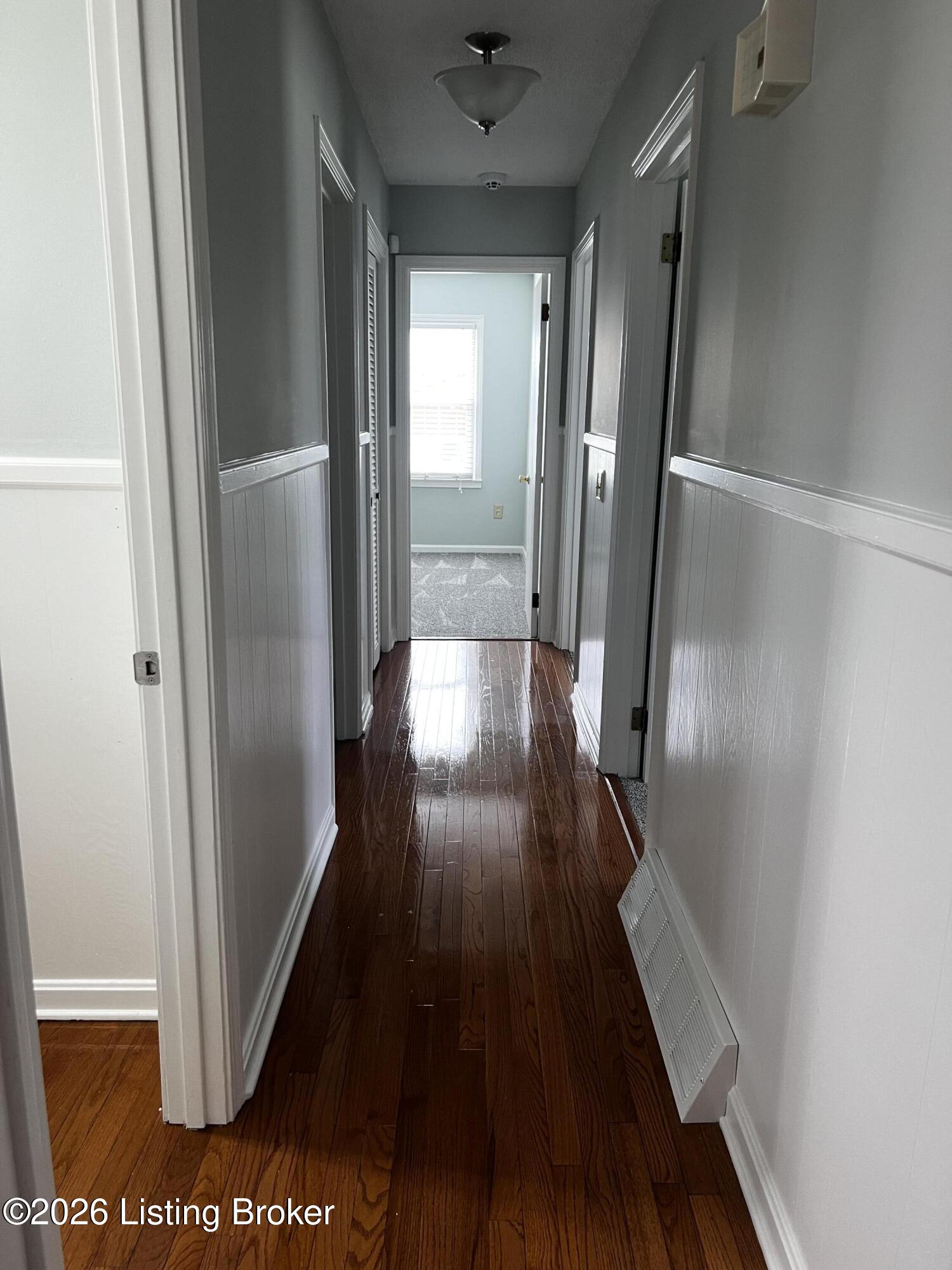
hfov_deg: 53.1
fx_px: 953
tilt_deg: -14.6
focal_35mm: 26
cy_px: 635
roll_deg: -0.9
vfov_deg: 67.3
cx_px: 476
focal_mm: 5.7
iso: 100
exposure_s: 1/60
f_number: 1.5
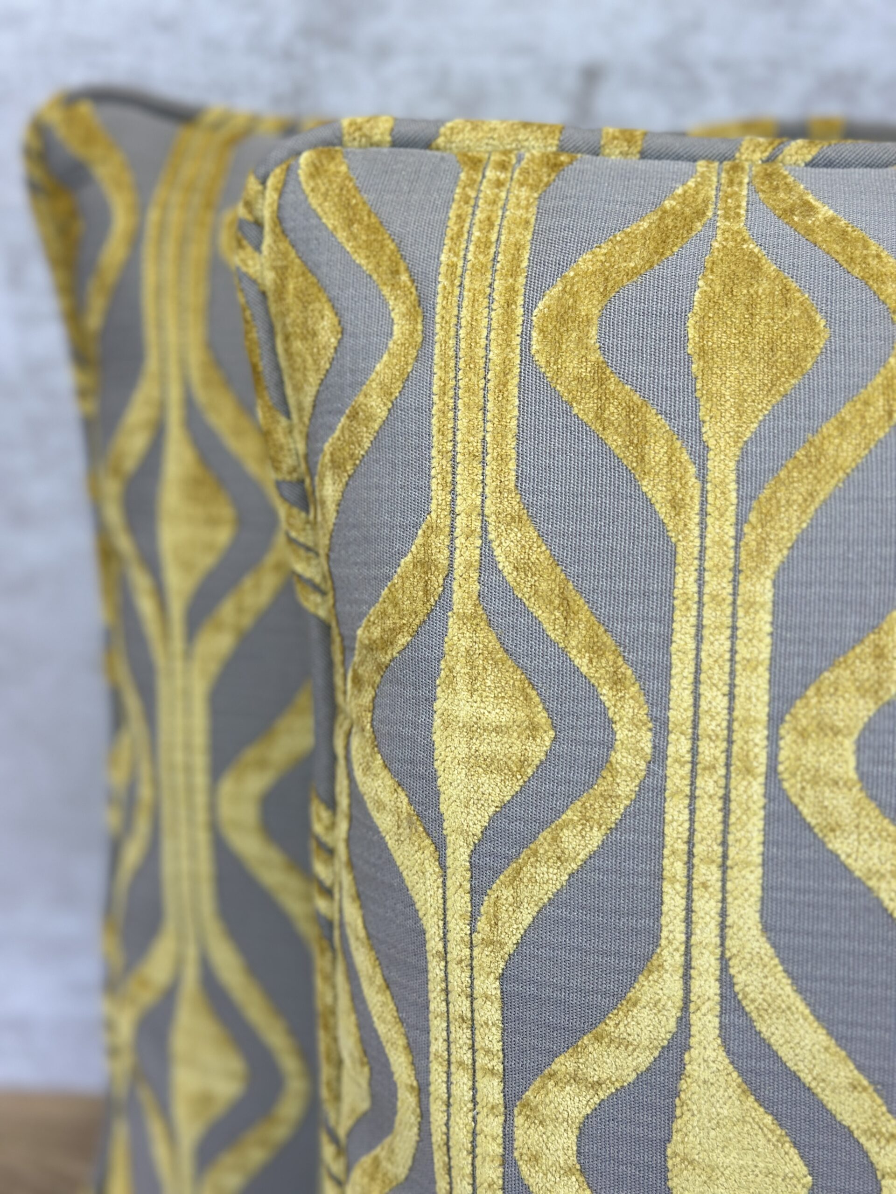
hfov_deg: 30.3
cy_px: 597
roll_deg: +0.7
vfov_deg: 39.7
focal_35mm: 48
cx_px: 448
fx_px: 1657
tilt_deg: -20.4
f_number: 1.78
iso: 80
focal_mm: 6.86
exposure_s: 1/170
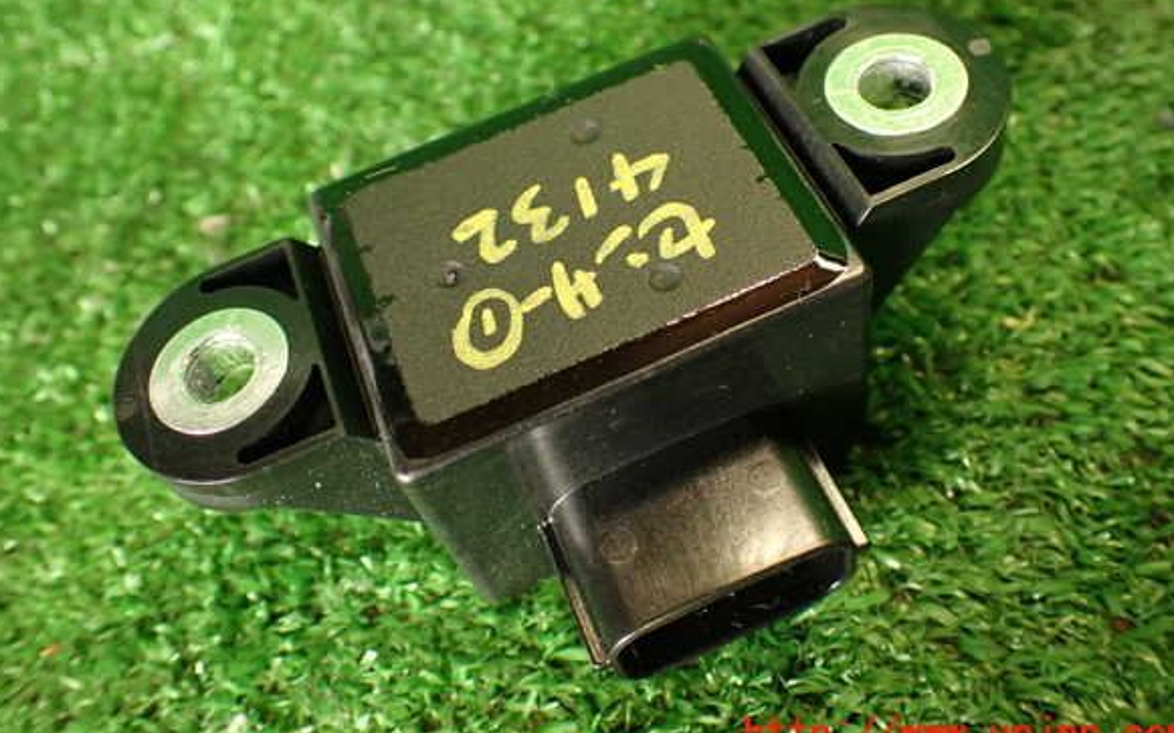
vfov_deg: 36.2
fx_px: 1120
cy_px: 307
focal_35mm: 35
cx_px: 594
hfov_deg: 55.3
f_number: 2.4
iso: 250
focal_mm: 5.79
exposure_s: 1/30
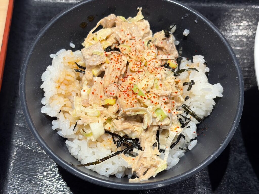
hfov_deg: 36.8
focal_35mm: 52
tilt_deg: -63.1
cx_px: 130
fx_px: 389
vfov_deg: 28.0
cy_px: 97
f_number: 1.6
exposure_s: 1/50
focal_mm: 5.96
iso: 25
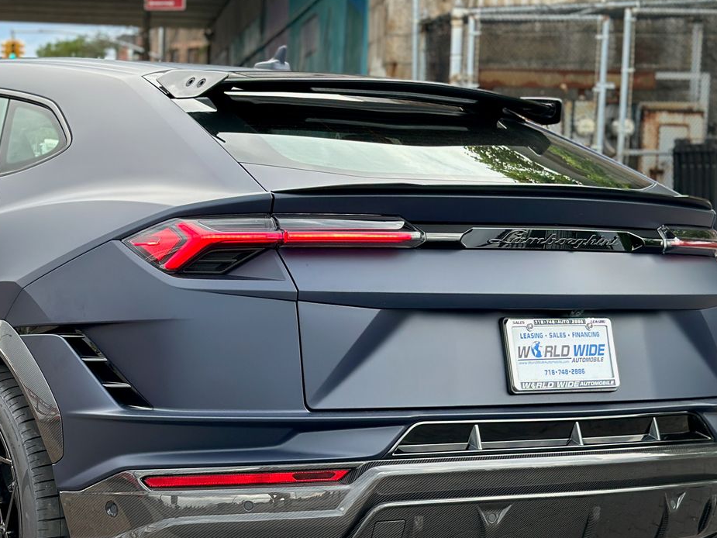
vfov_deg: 17.7
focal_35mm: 83
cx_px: 163
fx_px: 1719
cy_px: 373
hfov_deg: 23.3
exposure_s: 1/499
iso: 80
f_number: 1.78
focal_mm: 6.86
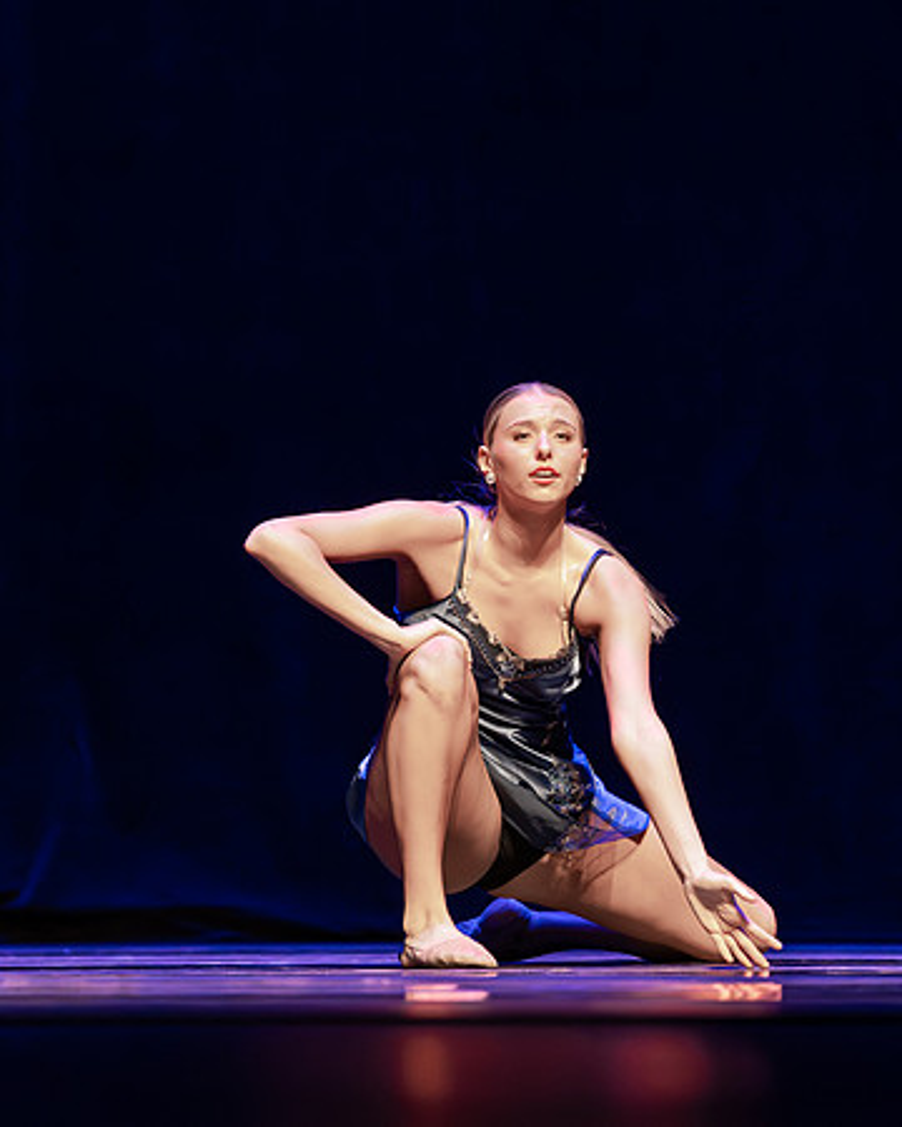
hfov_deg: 6.1
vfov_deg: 7.6
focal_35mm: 254
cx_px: 572
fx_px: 8476
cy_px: 573
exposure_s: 1/800
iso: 5000
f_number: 2.8
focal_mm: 150
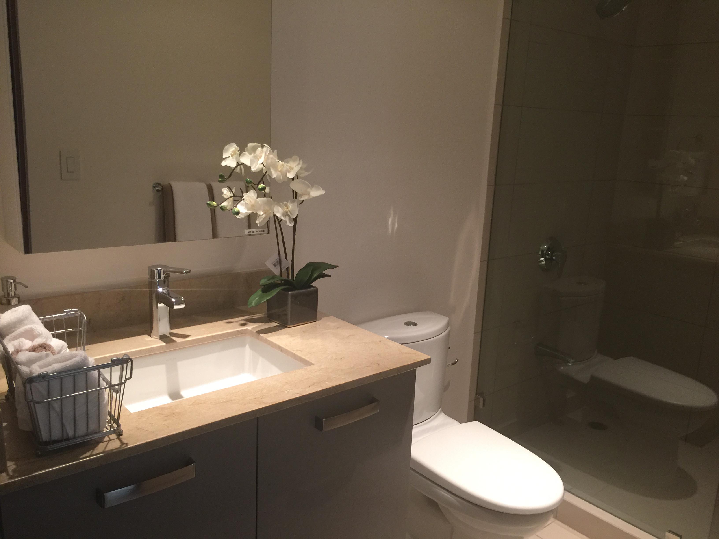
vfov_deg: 48.2
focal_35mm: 29
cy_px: 270
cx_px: 360
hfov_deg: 61.7
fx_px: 602
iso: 80
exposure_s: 1/15
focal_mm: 4.15
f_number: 2.2
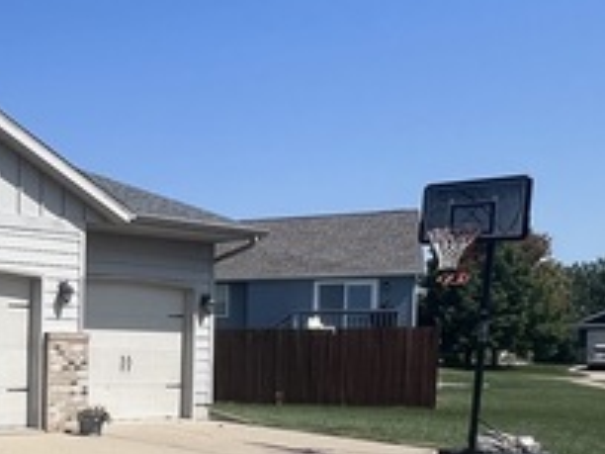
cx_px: -237
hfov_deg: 28.5
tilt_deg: -2.7
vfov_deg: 27.8
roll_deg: -0.6
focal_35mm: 51
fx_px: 891
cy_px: 383
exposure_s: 1/2421
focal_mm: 1.57
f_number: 1.8
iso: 32
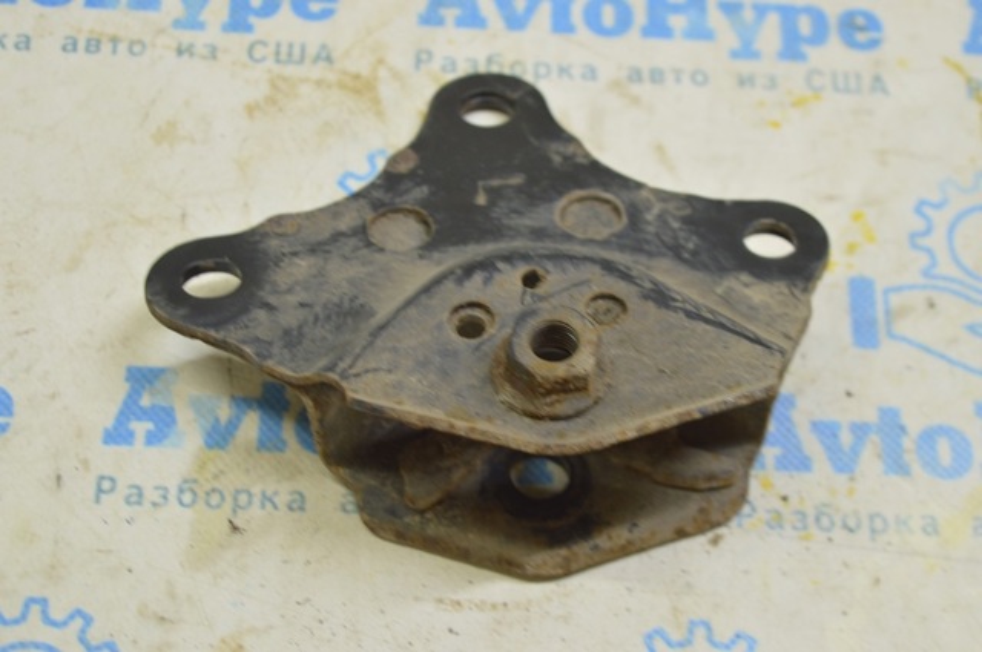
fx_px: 1716
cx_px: 491
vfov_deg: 21.5
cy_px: 326
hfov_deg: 31.9
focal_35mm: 63
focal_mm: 42
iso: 400
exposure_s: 1/20
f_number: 5.6
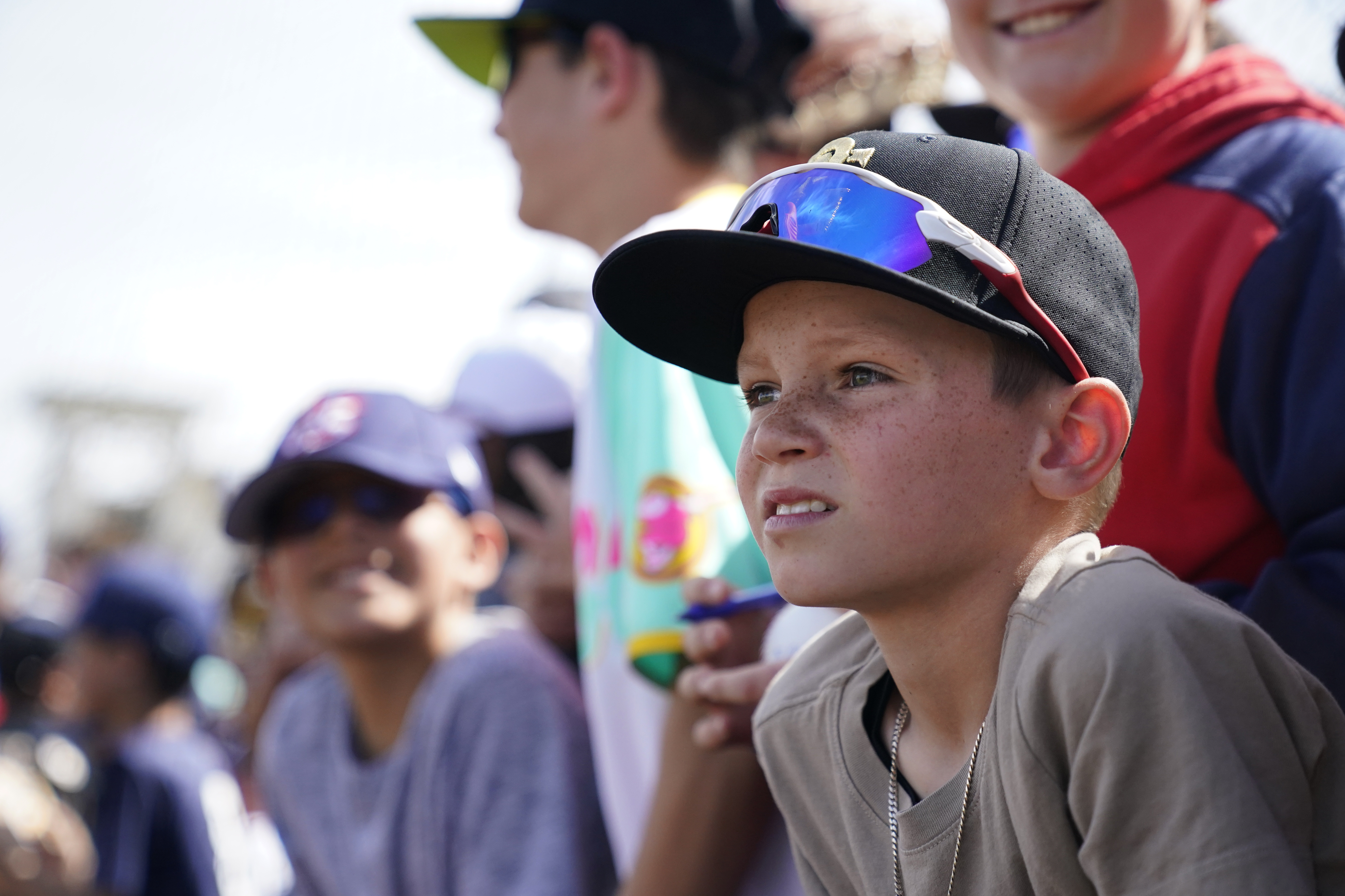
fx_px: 2615
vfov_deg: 19.5
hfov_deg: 28.8
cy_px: 448
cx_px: 672
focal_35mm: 70
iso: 1250
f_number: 2.8
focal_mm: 70
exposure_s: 1/8000
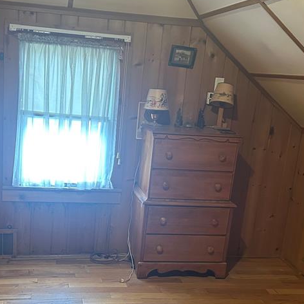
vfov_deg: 36.5
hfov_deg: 36.6
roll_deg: -5.2
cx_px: 117
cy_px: 197
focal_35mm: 46
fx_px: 457
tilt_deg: -13.2
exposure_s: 1/40
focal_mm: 6.86
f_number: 1.78
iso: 1000
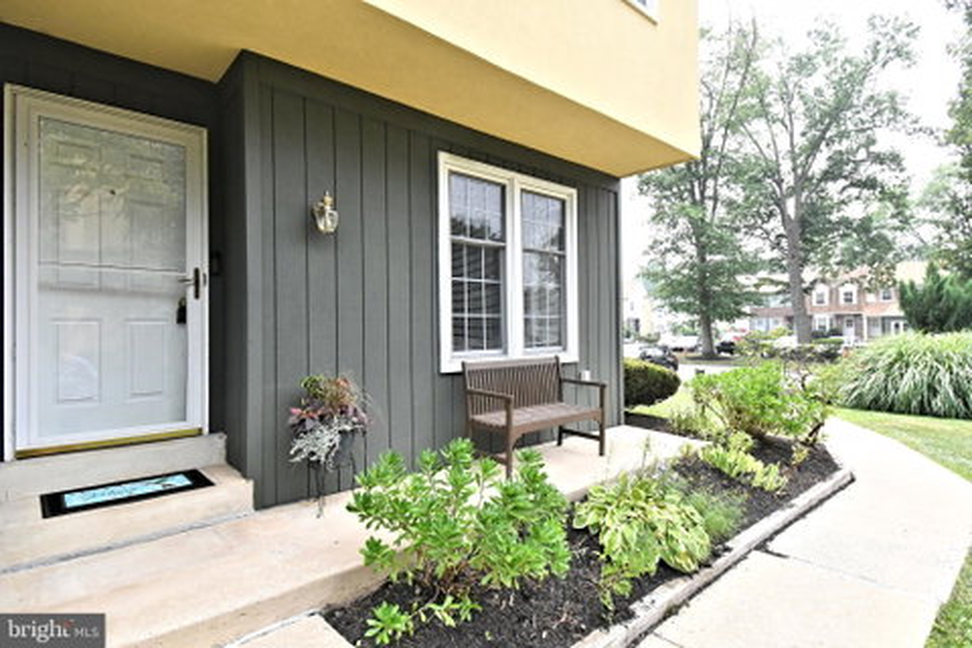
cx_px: 486
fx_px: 513
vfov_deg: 64.6
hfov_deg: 86.9
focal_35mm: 19
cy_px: 324
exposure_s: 1/2000
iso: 3200
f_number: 8
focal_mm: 13
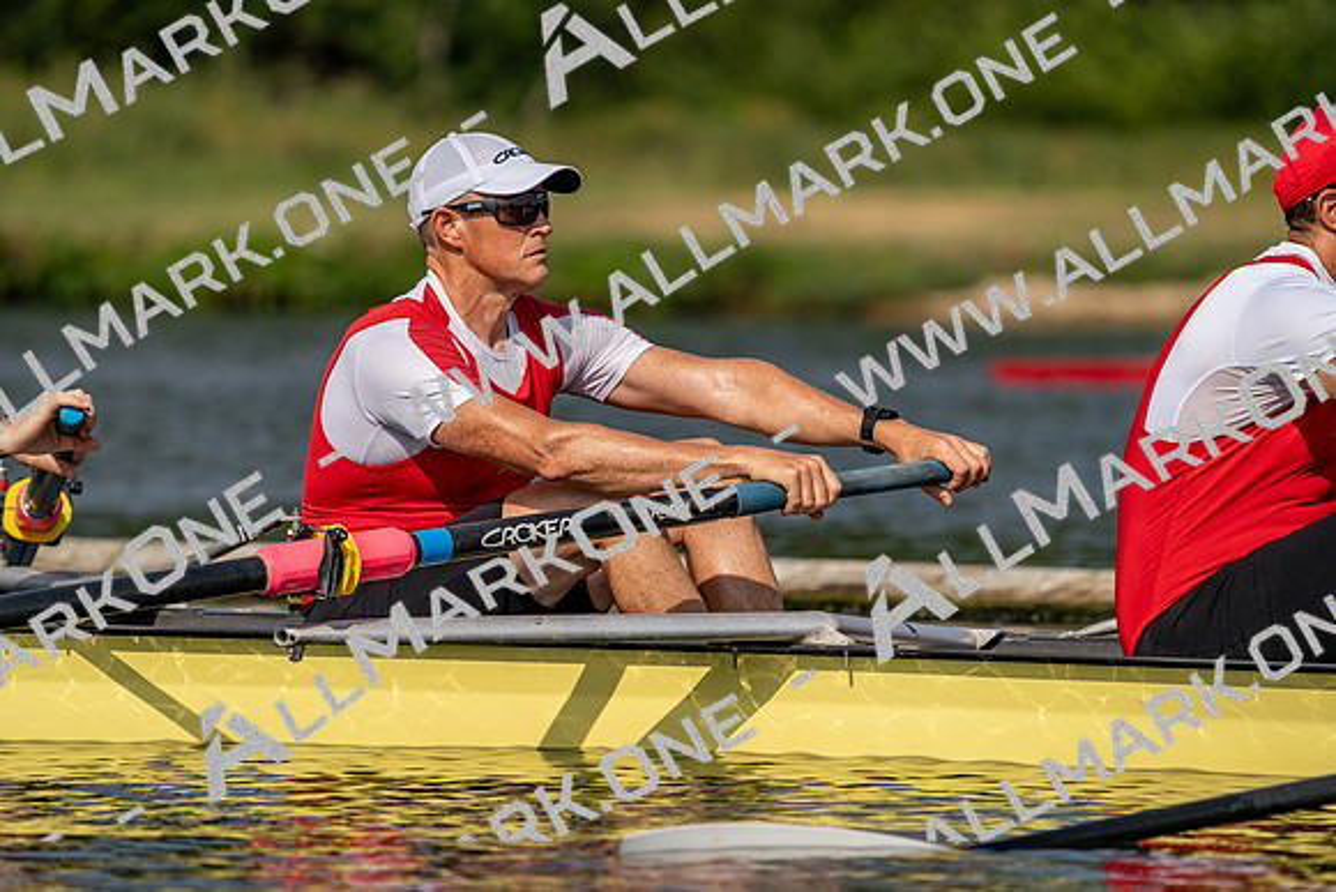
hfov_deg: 5.5
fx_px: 13956
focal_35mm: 376
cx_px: 668
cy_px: 446
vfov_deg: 3.7
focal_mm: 376
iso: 125
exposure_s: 1/1600
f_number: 6.3
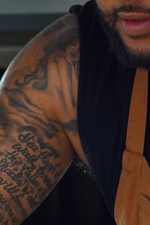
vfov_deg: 8.1
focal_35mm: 251
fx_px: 1569
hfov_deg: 5.4
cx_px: -49
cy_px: 247
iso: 320
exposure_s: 1/50
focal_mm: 67
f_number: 5.6
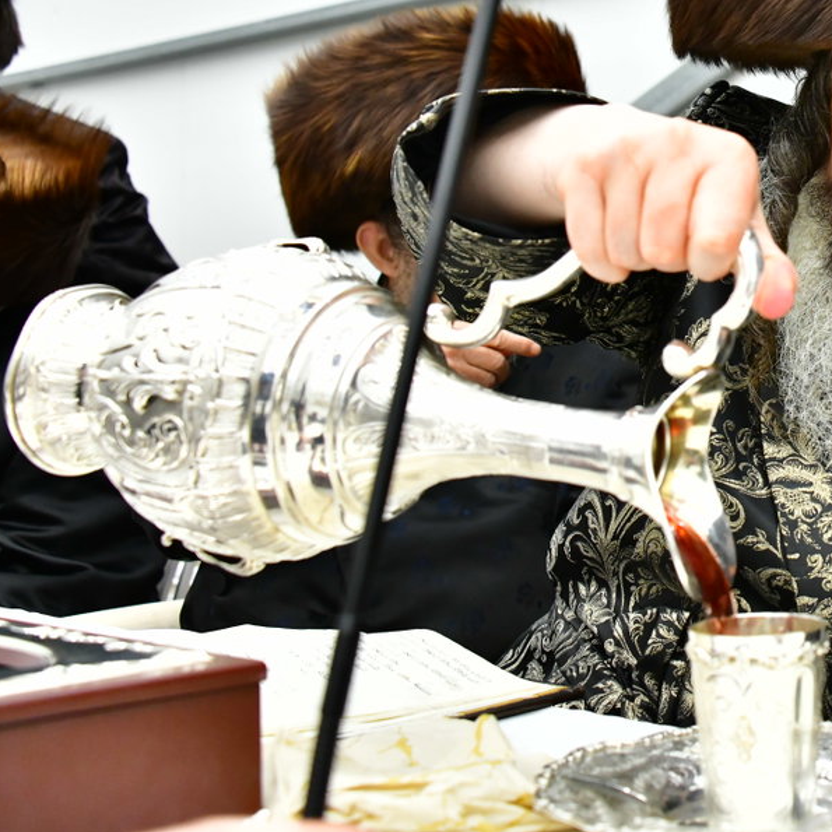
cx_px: 965
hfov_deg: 24.6
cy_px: 238
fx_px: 1740
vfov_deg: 26.6
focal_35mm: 64
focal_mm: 32
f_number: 5.6
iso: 2500
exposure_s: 1/200
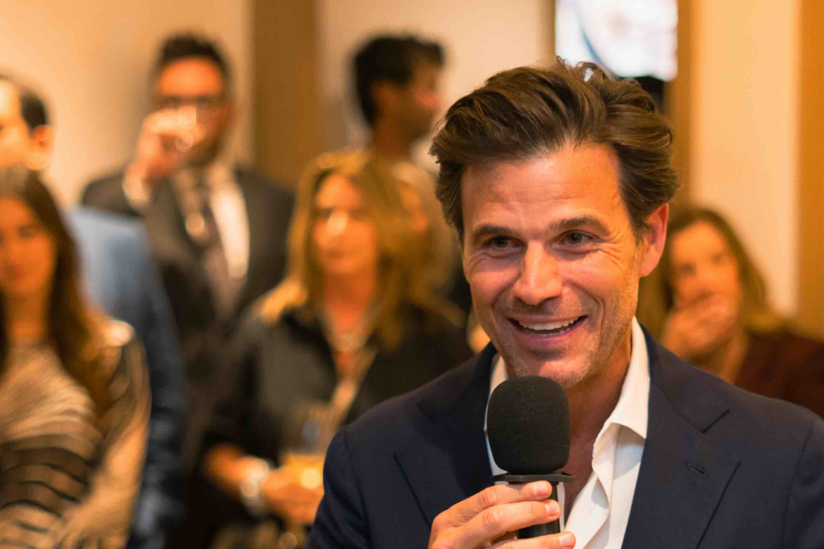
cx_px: 472
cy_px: 517
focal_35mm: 127
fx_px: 2906
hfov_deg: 16.1
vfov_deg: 10.7
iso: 2000
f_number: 1.8
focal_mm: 50
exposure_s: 1/250
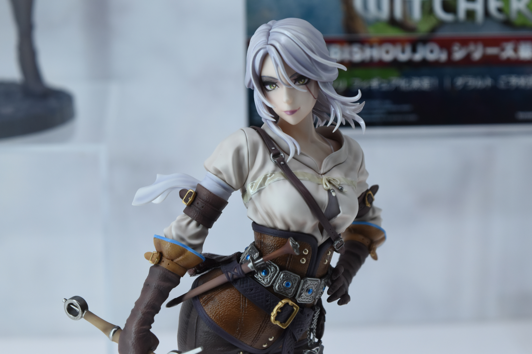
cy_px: 177
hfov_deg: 27.0
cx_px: 266
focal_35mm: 75
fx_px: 1108
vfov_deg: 18.2
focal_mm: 50
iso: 640
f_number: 8
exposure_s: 1/250
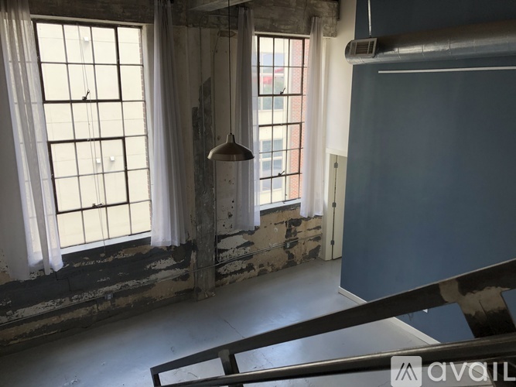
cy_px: 194
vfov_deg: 49.7
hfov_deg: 63.5
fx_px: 417
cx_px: 258
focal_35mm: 28
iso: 32
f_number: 1.8
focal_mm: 3.99
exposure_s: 1/120
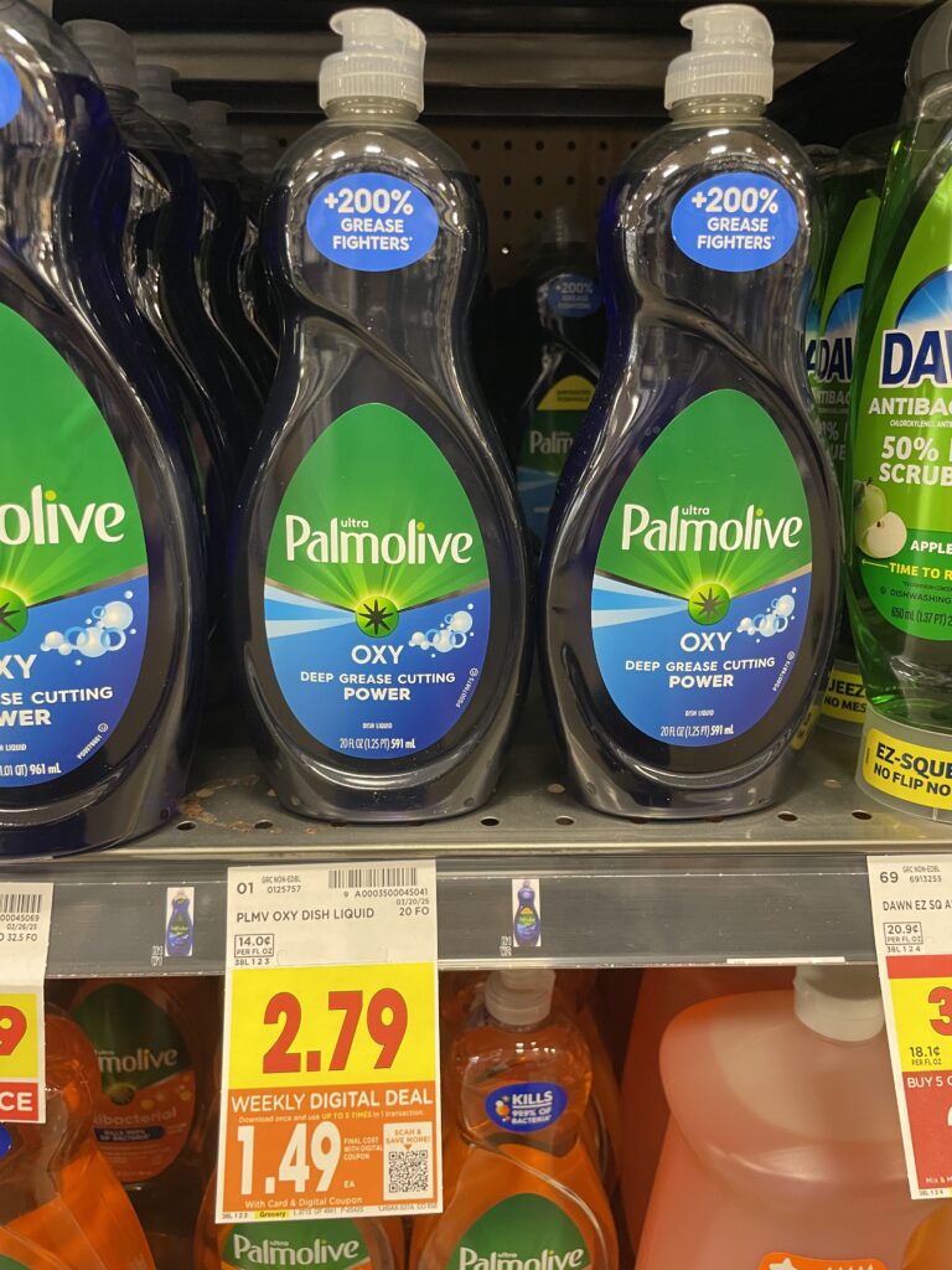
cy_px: 635
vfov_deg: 67.3
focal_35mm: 26
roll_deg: +0.1
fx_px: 953
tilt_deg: -16.6
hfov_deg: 53.1
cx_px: 476
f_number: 1.6
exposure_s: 1/60
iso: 320
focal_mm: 4.2
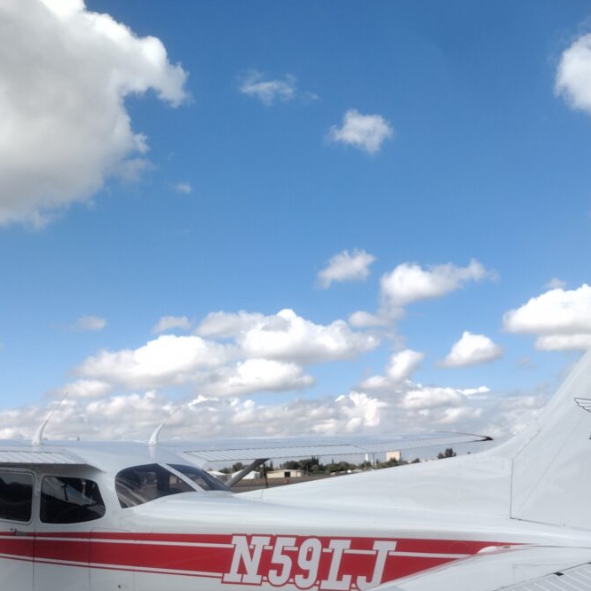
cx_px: 374
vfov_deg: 39.0
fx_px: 831
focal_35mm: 43
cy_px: 364
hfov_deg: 38.9
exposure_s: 1/2182
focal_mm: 4.71
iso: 100
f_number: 1.7
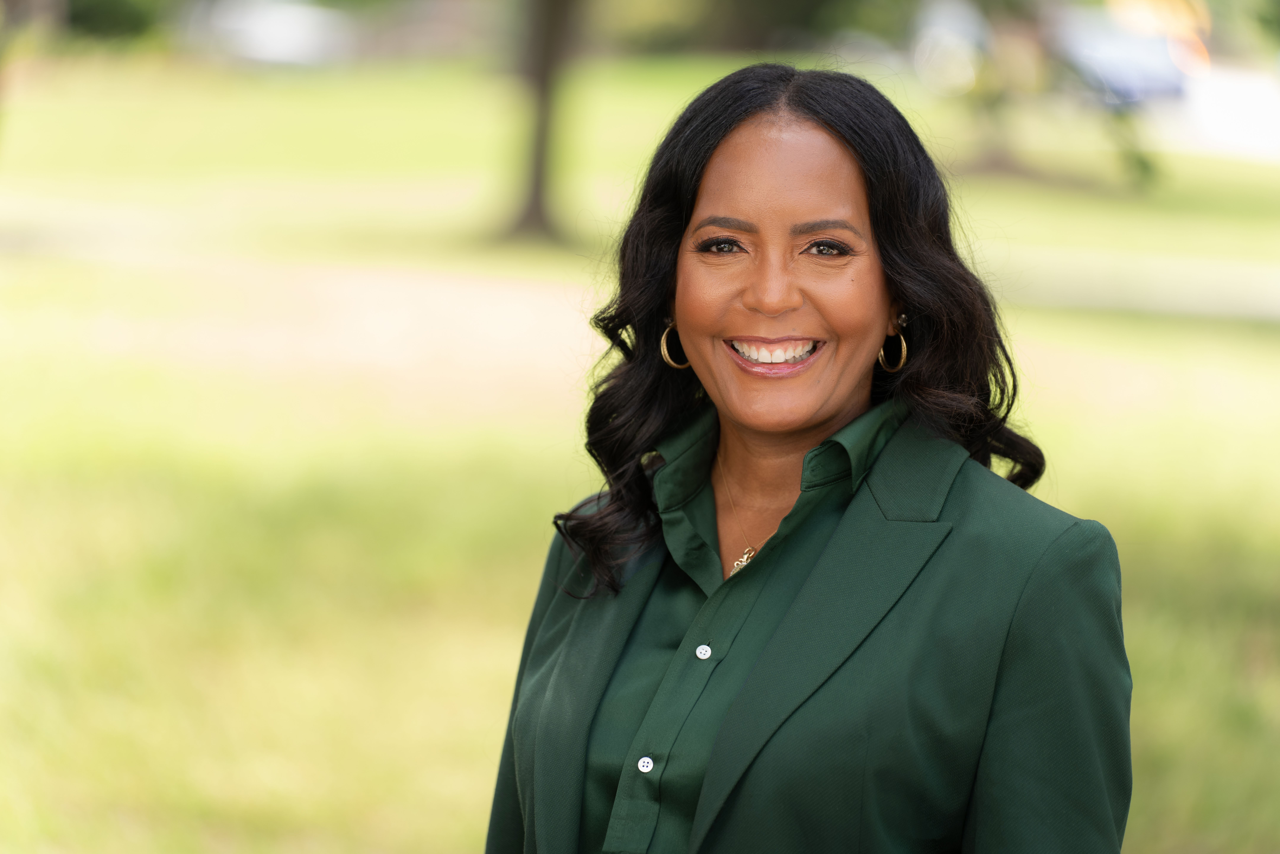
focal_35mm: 150
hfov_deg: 13.7
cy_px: 427
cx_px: 640
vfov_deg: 9.1
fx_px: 5333
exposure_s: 1/200
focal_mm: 150
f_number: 2.8
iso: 64
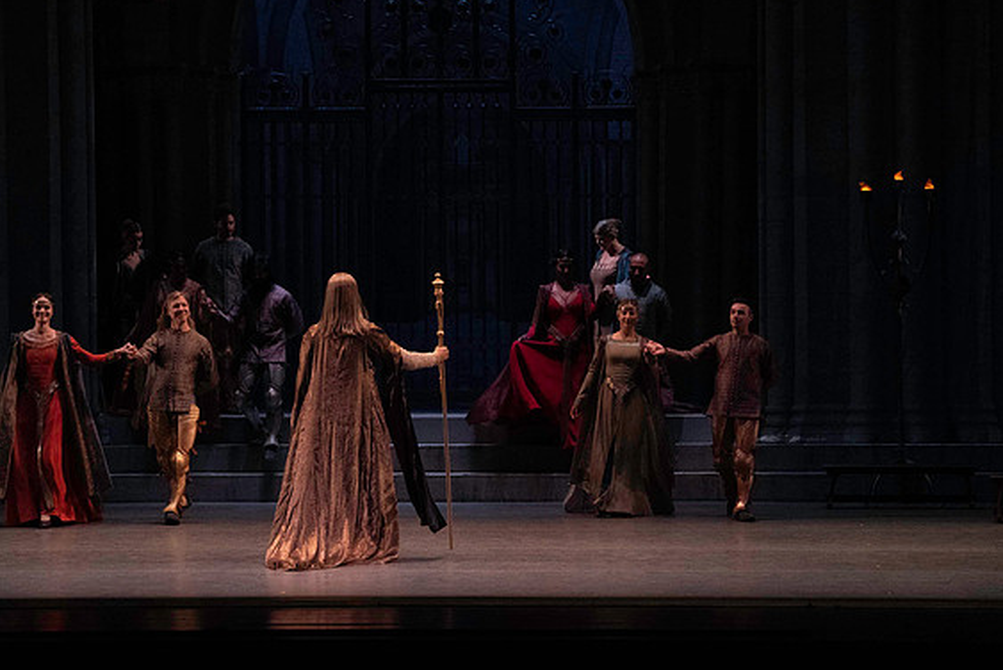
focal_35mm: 138
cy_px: 338
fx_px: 3847
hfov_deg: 14.9
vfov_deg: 10.0
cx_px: 502
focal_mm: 134
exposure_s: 1/400
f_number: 7.1
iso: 12800
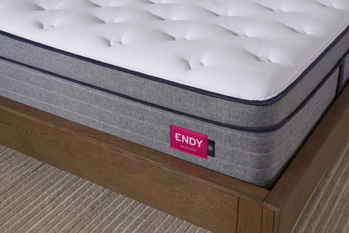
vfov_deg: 26.5
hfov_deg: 38.9
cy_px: 116
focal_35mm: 51
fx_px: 494
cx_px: 174
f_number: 6.3
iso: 200
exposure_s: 1/125
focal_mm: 34
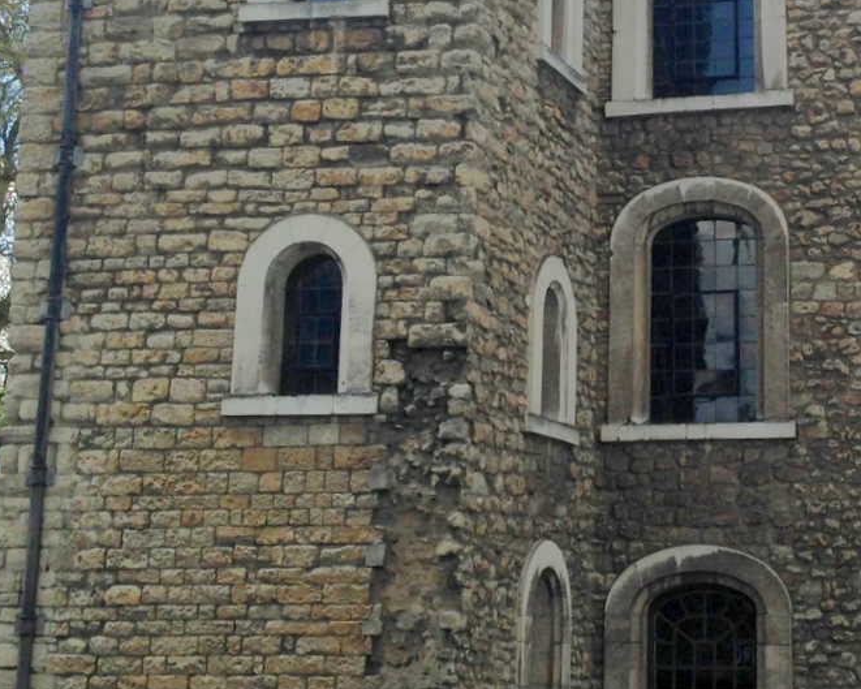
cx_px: 675
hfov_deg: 24.1
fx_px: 1988
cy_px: 203
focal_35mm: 78
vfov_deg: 19.6
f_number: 2.4
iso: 50
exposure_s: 1/1106
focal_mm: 4.12
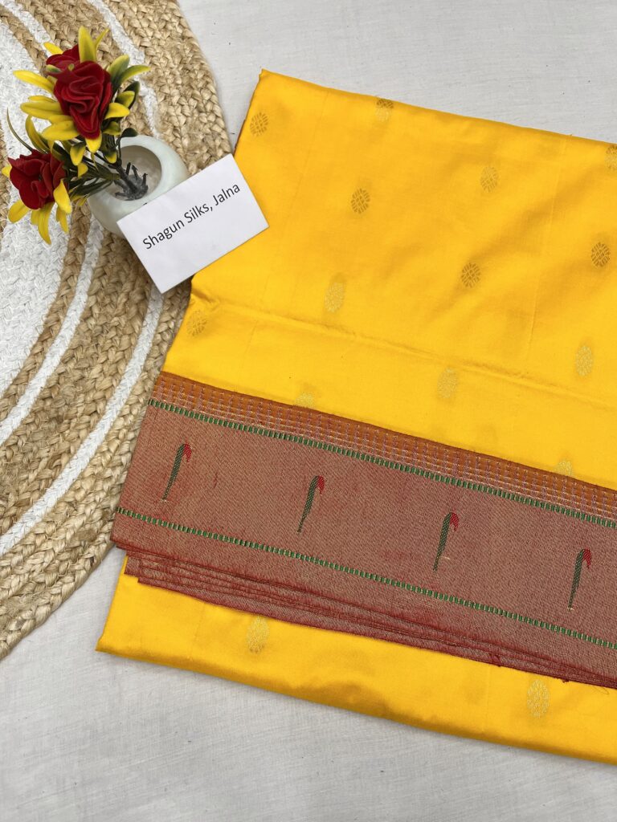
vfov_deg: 67.3
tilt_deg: -73.7
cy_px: 411
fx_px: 618
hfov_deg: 53.1
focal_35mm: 26
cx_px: 308
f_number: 1.6
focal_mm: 5.1
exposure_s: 1/100
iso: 50
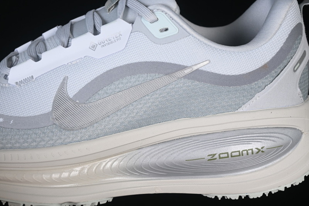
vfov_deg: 18.2
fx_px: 644
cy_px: 103
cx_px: 154
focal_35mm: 75
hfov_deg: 27.0
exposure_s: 1/80
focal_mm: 50
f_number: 7.1
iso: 160
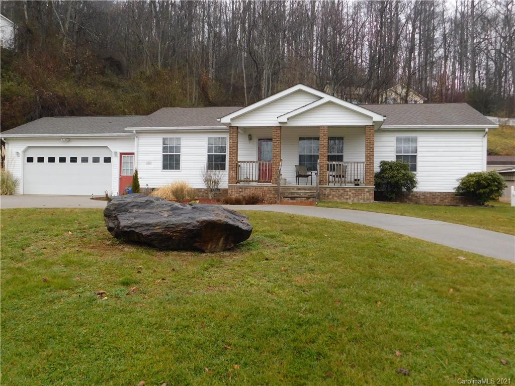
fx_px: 446
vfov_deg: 46.8
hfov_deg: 60.0
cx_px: 258
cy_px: 193
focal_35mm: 30
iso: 125
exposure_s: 1/320
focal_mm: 5.3
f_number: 3.2
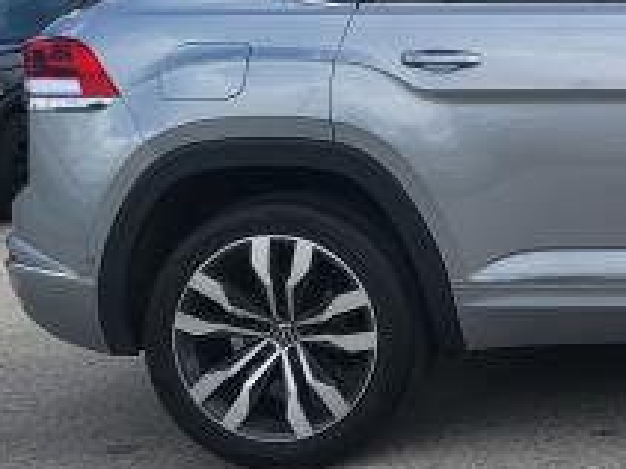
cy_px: 12
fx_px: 1428
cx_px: 843
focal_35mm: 79
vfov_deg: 18.2
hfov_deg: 21.9
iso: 40
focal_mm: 5.4
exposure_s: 1/2140
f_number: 1.8
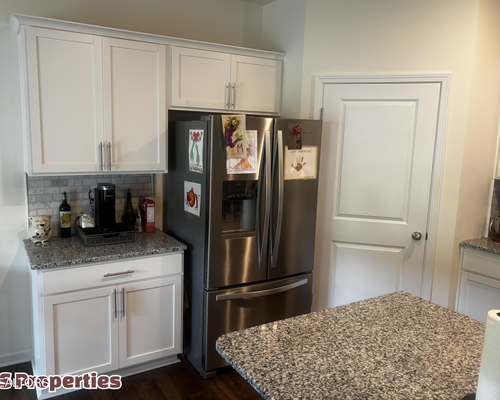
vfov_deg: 51.5
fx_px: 414
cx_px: 237
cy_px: 195
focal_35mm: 28
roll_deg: -1.6
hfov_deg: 62.2
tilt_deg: -8.3
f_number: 1.6
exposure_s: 1/60
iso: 125
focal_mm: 5.96
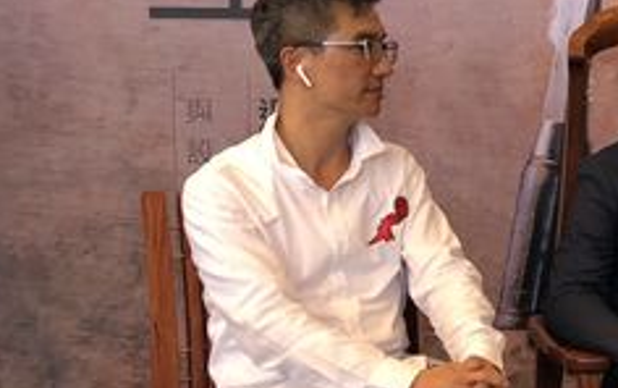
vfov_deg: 14.1
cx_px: 961
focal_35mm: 93
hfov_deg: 19.2
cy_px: 122
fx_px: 1568
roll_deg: -1.5
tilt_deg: -5.7
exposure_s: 1/20
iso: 40
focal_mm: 3.99
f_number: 1.8
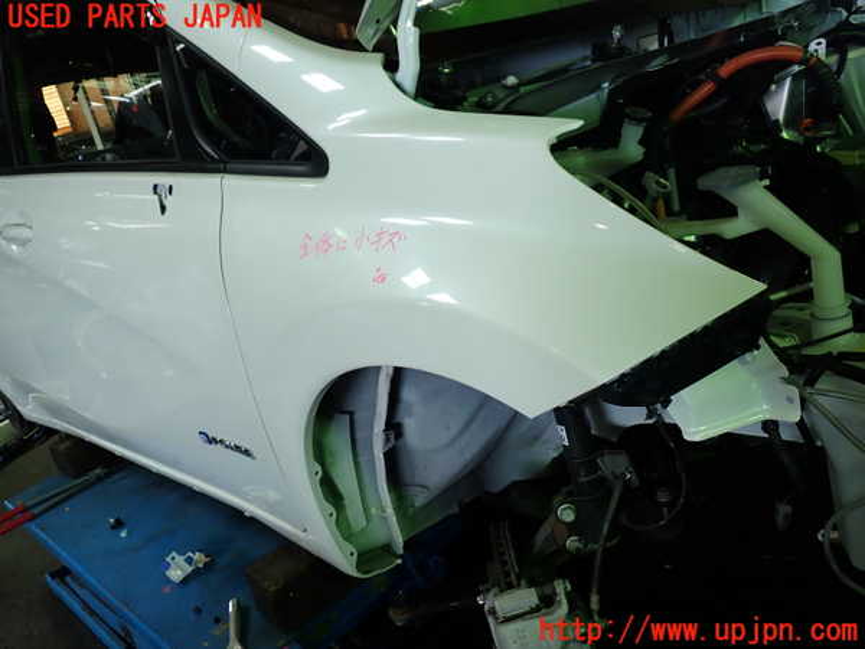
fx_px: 750
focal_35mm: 30
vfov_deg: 46.8
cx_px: 432
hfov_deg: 60.0
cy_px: 324
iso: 125
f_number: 2.3
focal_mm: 5.4
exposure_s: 1/60
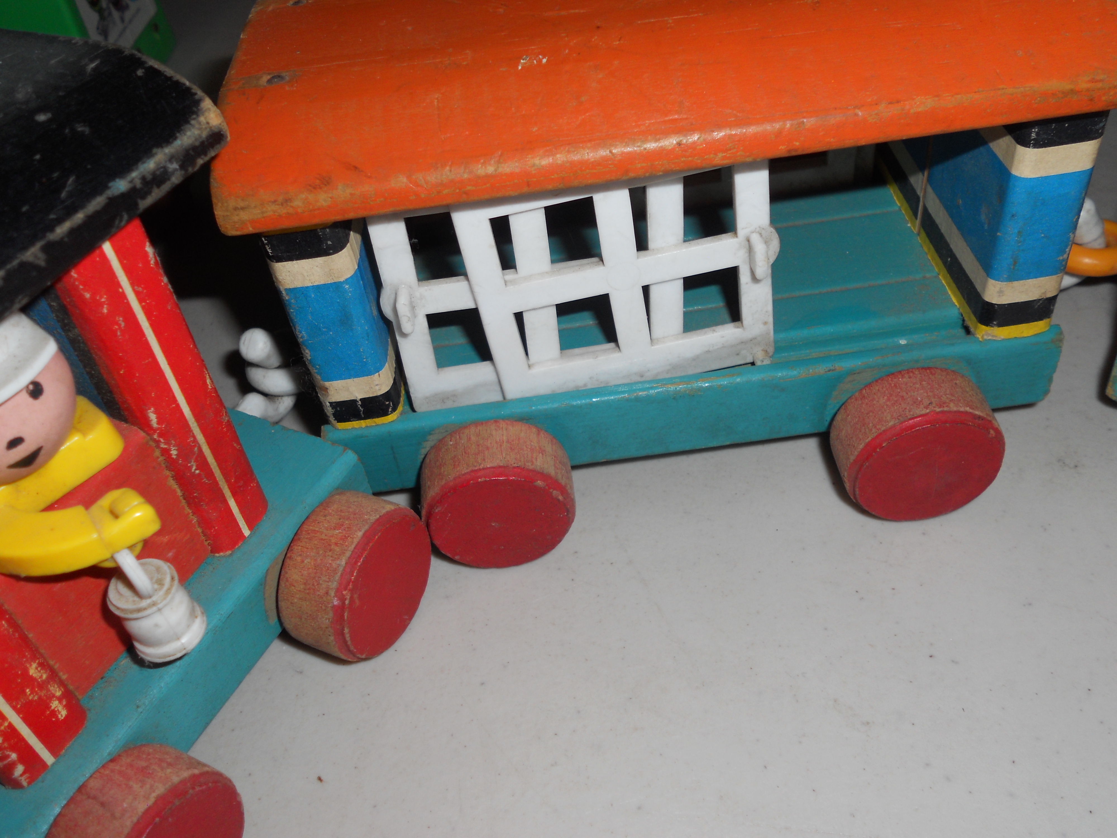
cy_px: 419
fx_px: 1033
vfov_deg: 44.2
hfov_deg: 56.8
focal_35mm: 32
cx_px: 558
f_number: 8.8
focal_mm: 5.8
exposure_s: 1/25
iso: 80
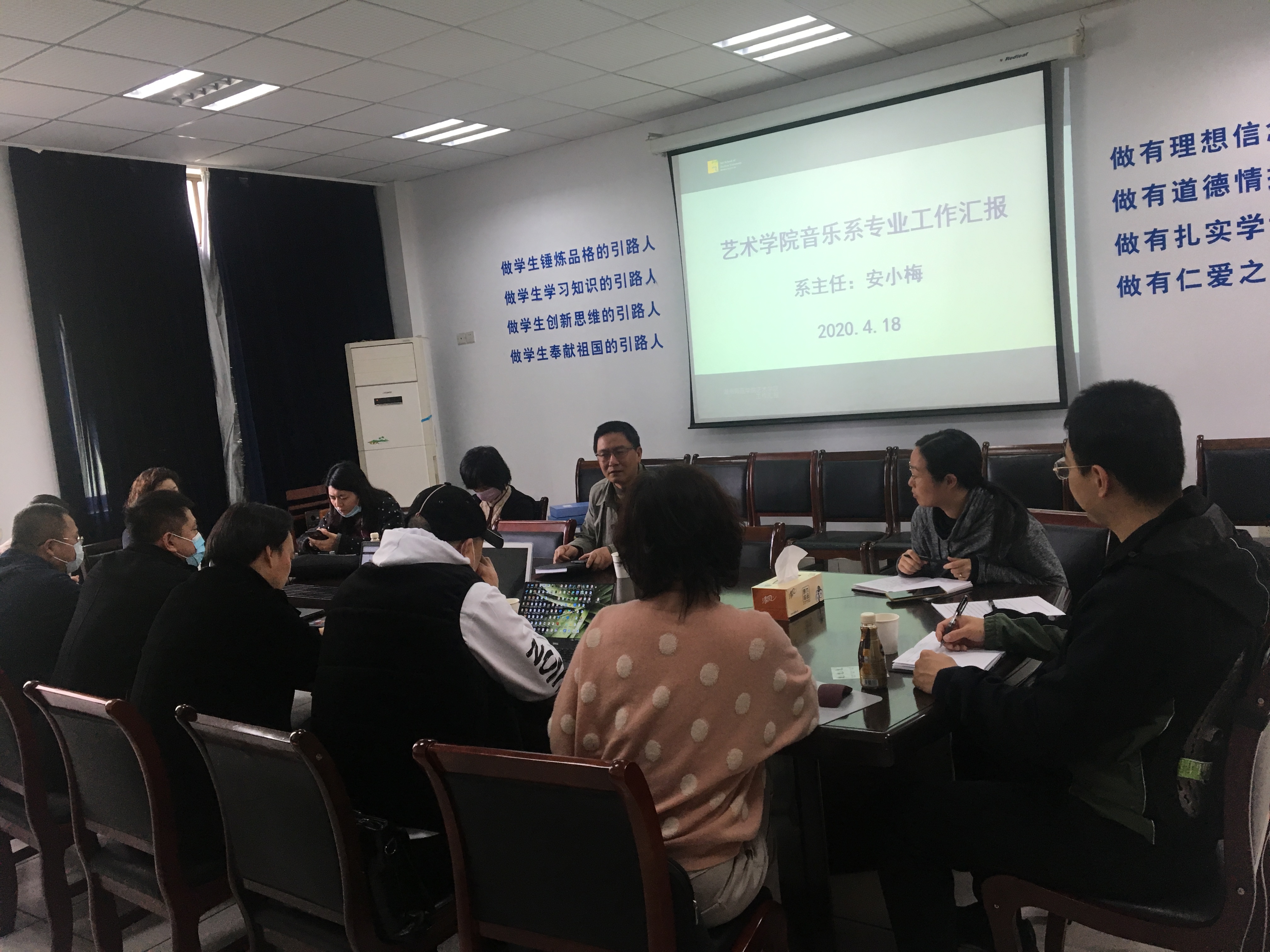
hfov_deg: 61.7
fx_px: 1064
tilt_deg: -7.2
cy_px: 476
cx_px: 635
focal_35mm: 29
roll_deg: +6.0
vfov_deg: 48.2
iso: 50
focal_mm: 4.15
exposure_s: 1/33
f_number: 2.2
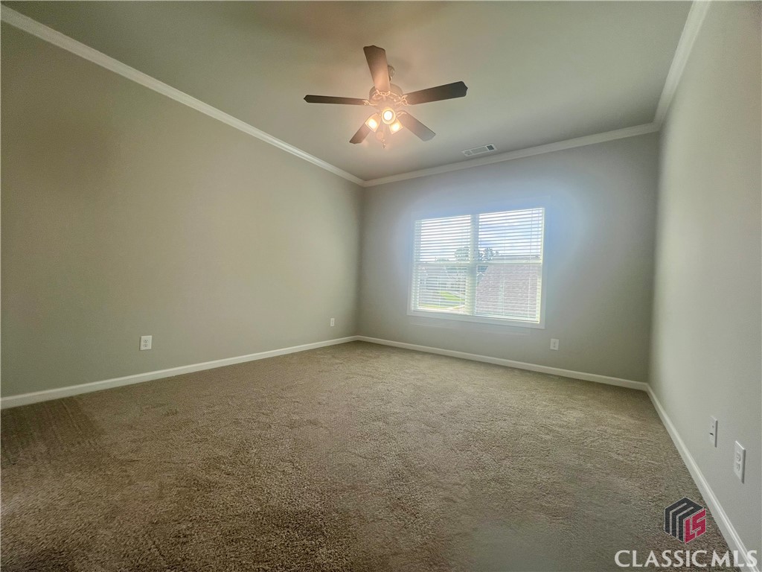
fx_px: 286
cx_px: 381
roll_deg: -2.4
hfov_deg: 106.2
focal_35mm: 13
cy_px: 286
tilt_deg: -0.7
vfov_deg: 89.9
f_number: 1.8
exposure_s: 1/135
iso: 32
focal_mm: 1.57
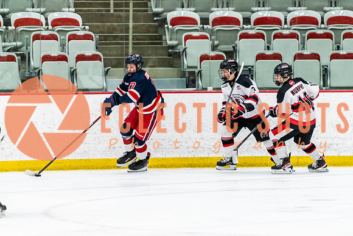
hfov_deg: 7.3
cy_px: 118
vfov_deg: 4.9
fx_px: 2751
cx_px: 240
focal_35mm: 280
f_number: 2.8
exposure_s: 1/640
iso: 2800
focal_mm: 200
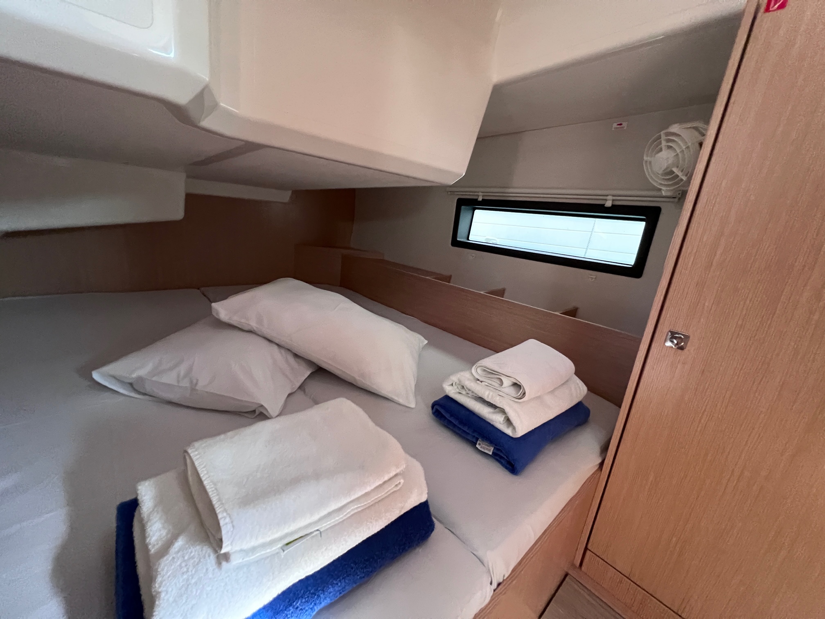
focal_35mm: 13
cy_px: 310
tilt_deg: -17.6
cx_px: 412
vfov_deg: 89.9
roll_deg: -6.0
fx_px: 310
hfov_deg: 106.2
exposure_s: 1/60
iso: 500
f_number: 1.8
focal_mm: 1.57
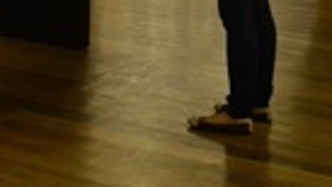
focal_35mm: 132
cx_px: -32
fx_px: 1162
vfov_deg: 8.6
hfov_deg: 15.8
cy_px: -202
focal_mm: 18
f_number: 3.5
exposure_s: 1/13
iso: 1250
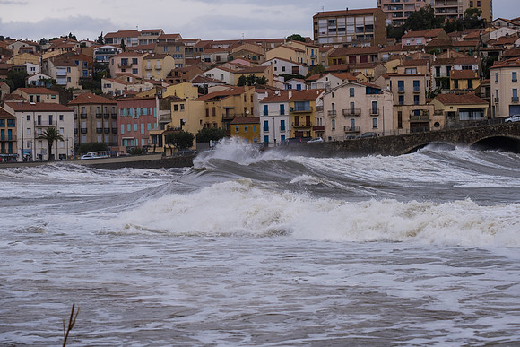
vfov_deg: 13.3
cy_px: 174
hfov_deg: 19.8
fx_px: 1491
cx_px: 260
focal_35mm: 103
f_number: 5.6
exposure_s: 1/500
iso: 160
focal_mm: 67.1
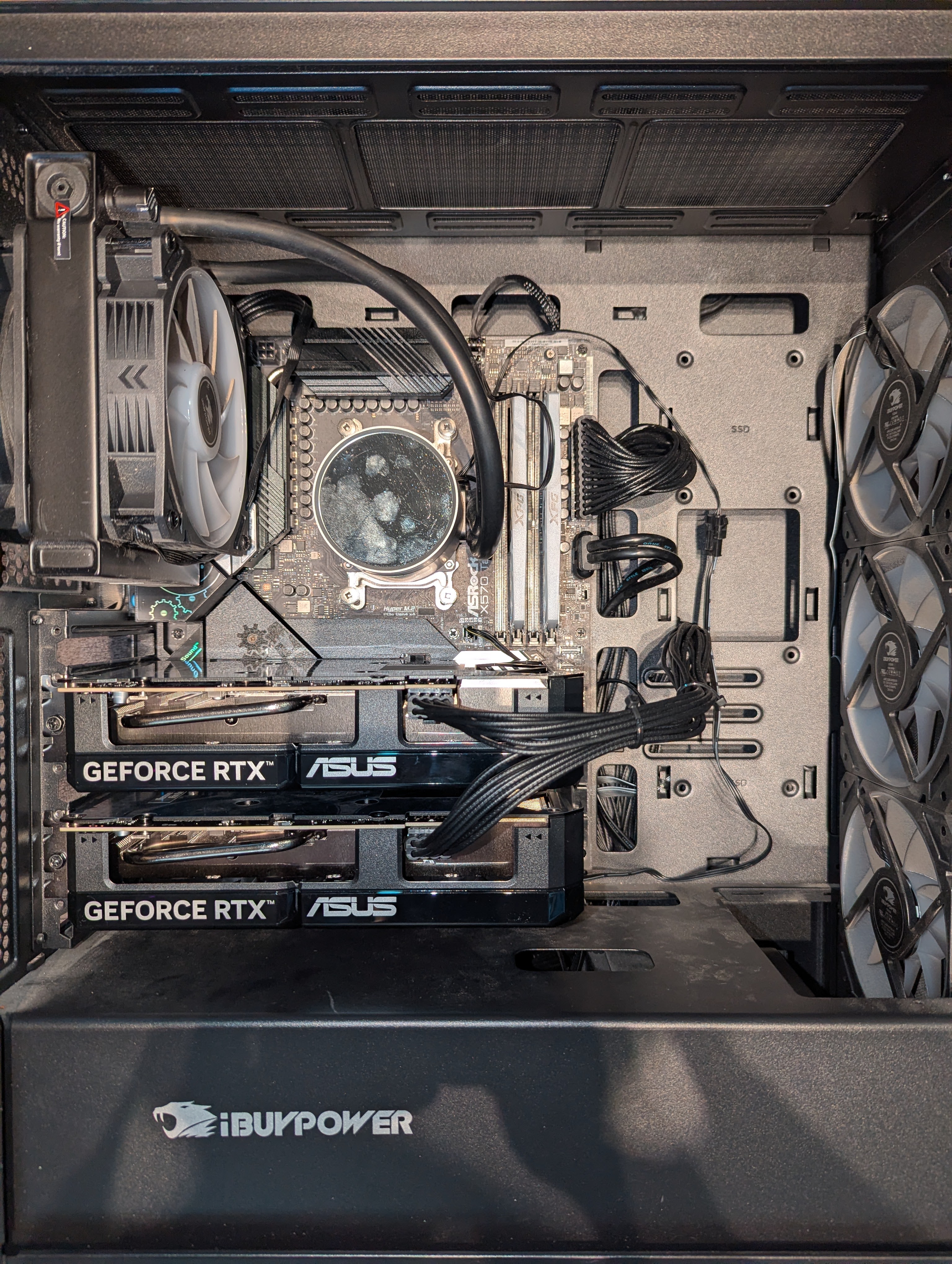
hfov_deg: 56.9
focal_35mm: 24
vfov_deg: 71.5
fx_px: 878
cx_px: 476
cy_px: 632
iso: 120
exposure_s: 1/60
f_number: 1.85
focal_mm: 6.81
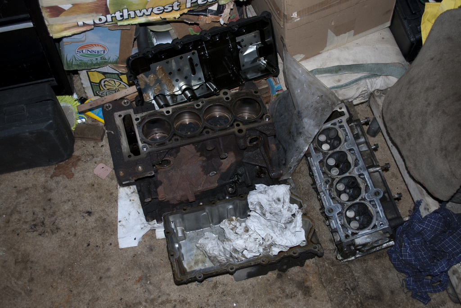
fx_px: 461
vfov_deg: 37.0
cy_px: 154
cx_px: 230
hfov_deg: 53.1
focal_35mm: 36
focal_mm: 24
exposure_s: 1/60
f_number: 4.2
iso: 200
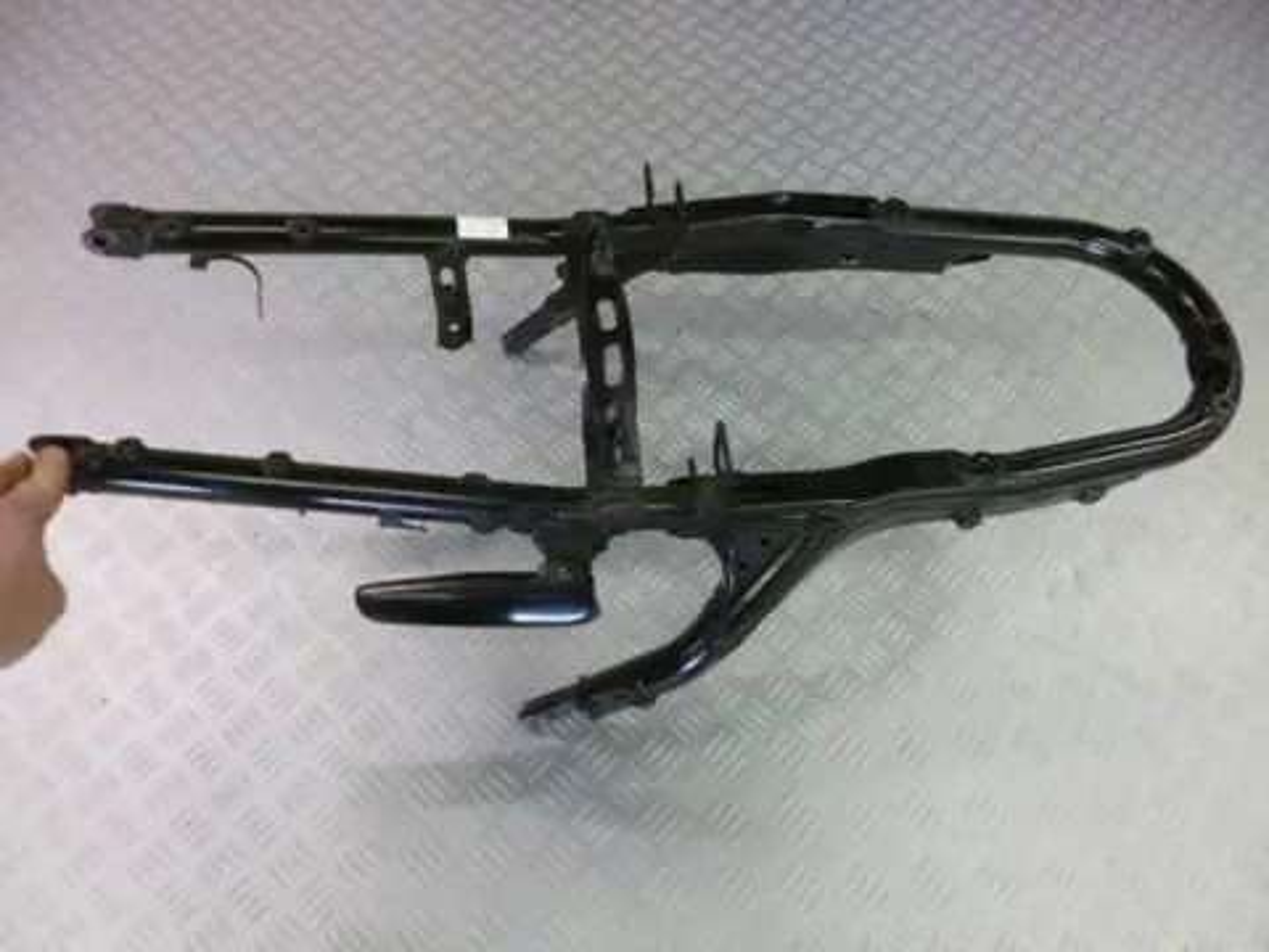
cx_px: 634
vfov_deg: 56.8
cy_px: 476
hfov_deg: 71.6
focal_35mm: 24
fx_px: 880
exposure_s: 1/8
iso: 400
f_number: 2.5
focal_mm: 4.3
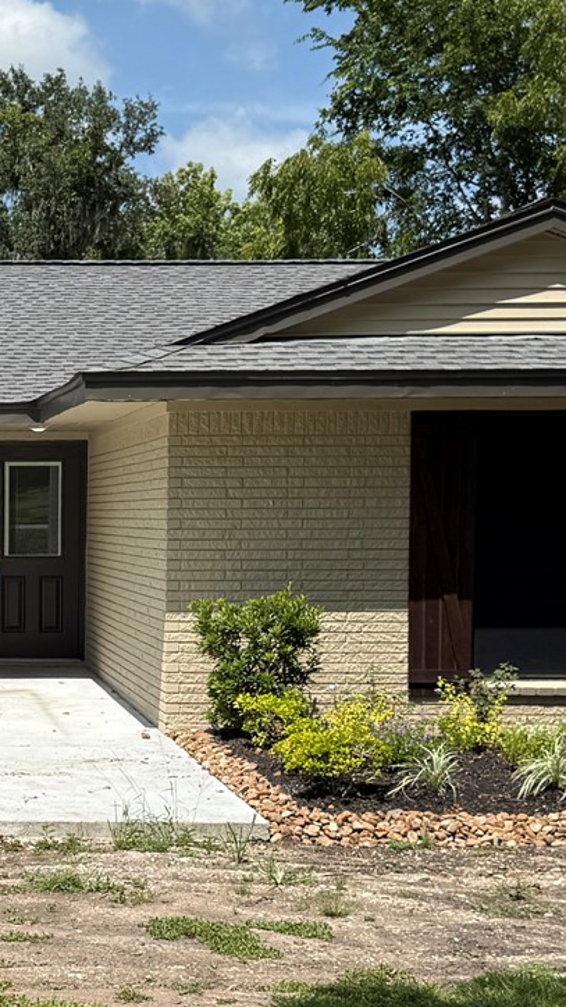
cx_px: -142
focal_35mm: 74
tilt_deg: -2.6
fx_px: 1975
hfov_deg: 15.6
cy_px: 618
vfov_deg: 28.5
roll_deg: +0.1
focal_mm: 6.76
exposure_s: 1/5714
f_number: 1.78
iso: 80
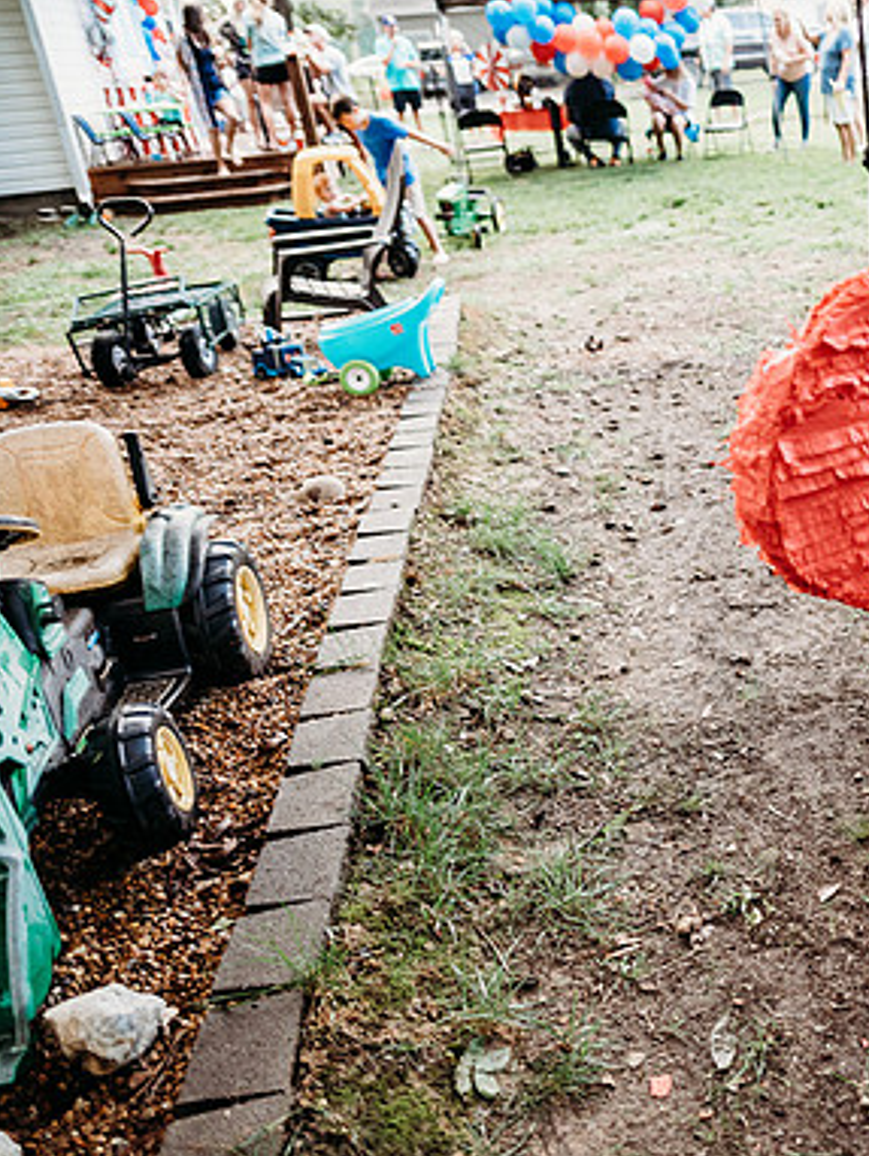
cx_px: 863
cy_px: 583
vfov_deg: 52.6
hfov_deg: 36.7
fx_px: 1170
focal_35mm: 35
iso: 1250
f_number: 2.5
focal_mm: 24
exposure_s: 1/200
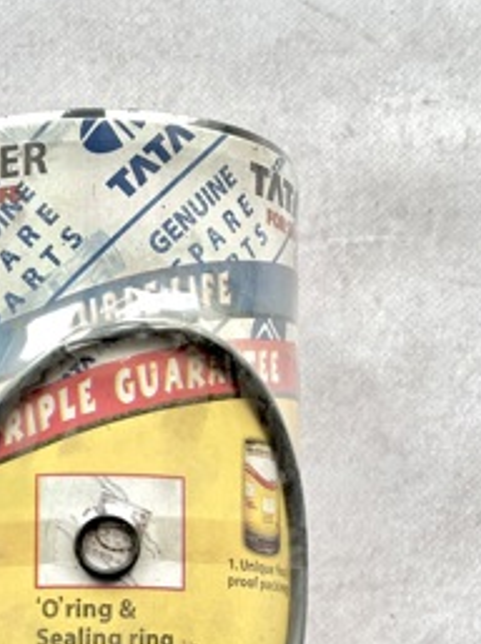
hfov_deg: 15.1
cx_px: 84
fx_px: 1802
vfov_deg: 20.0
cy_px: 534
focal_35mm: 97
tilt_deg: -80.4
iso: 50
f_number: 1.6
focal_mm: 5.96
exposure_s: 1/62
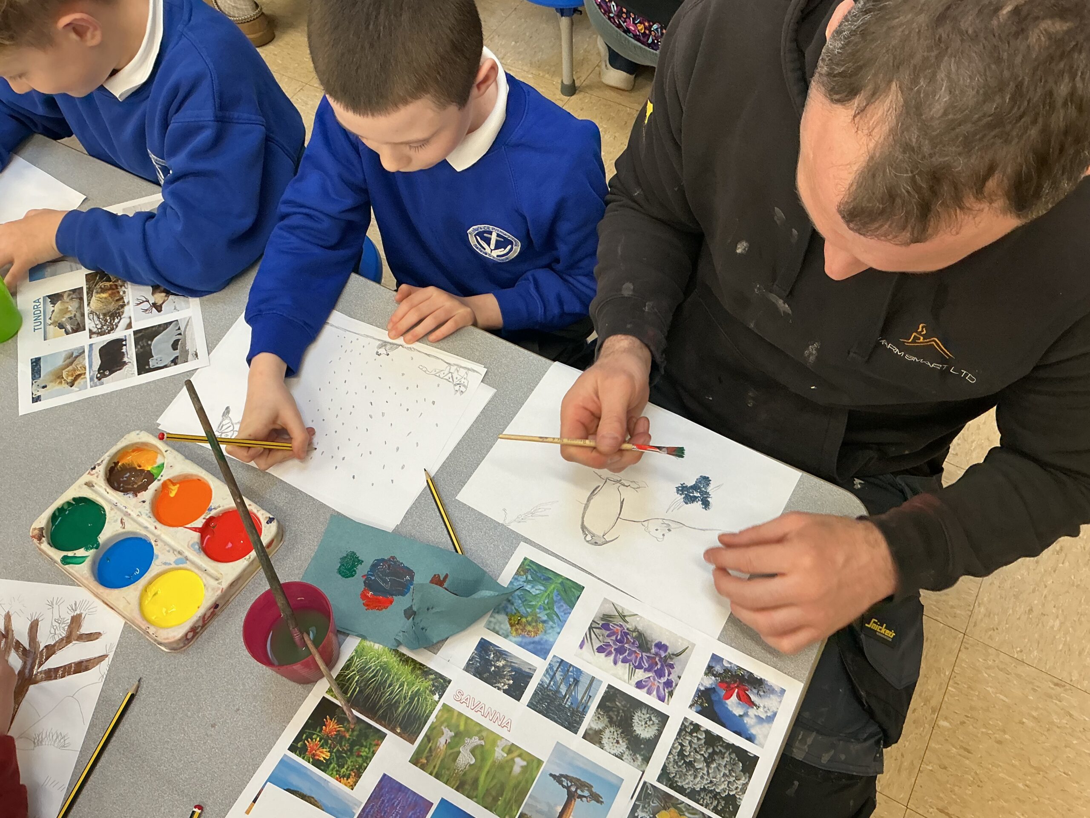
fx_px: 913
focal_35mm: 29
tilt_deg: -57.4
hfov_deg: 61.7
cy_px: 409
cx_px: 545
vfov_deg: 48.2
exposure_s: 1/50
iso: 80
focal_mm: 3
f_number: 1.8
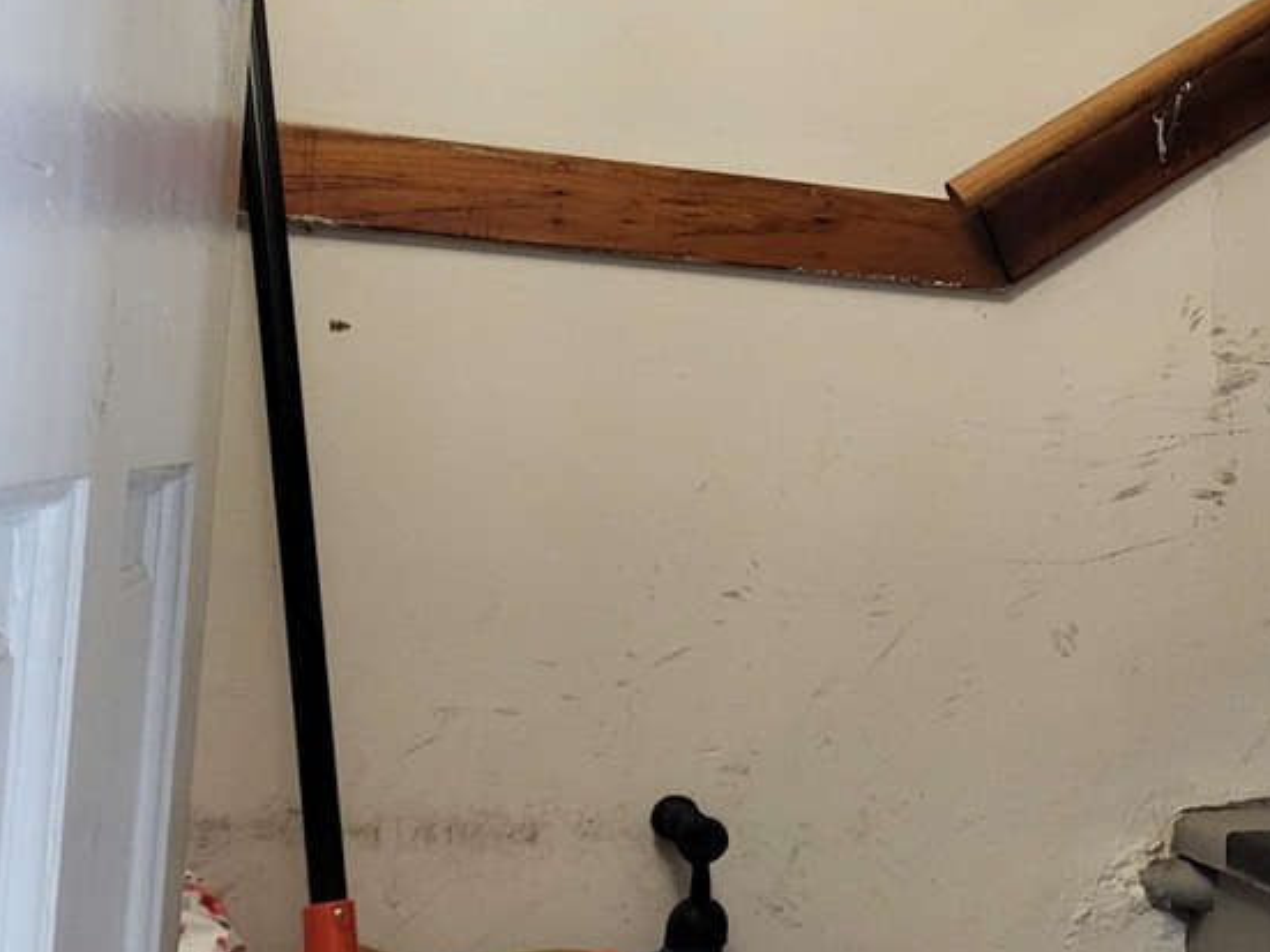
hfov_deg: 24.8
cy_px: 408
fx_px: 2494
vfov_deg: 21.6
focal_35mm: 68
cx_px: 1650
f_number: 1.8
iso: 640
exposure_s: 1/30
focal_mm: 5.4
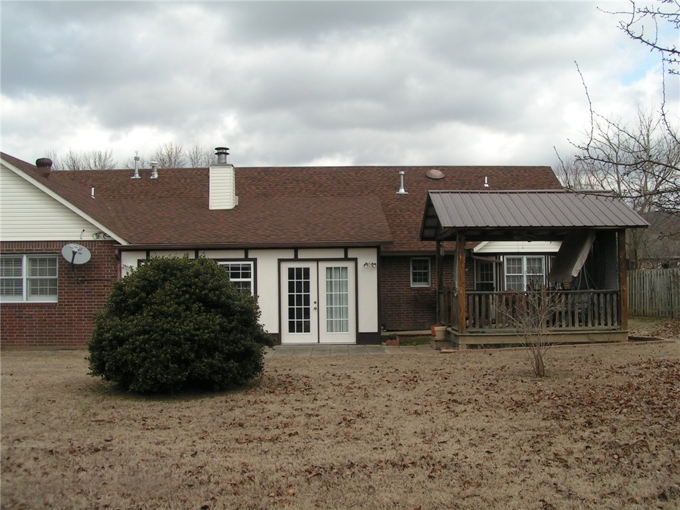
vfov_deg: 37.7
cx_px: 340
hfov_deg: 49.0
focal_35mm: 38
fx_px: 746
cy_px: 255
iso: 50
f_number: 5.6
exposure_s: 1/200
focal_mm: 5.8
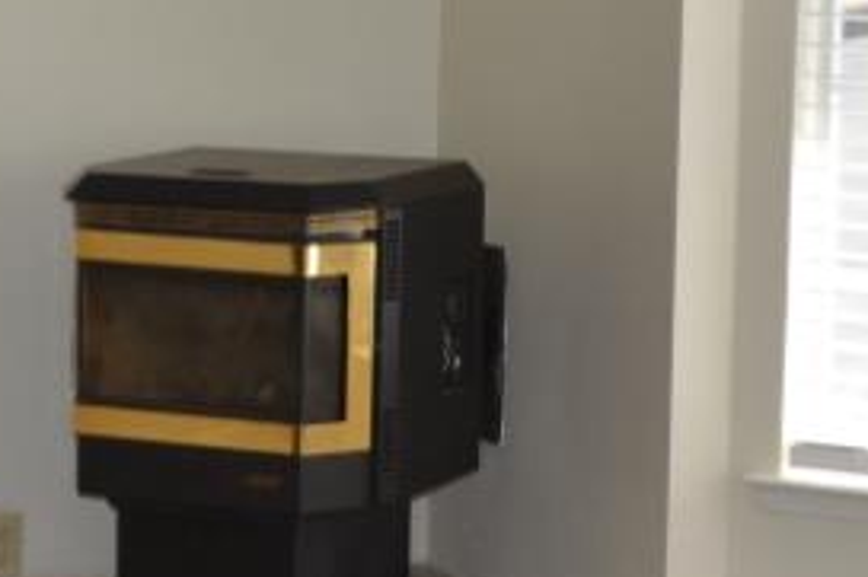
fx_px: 3590
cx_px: 456
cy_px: 225
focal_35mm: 149
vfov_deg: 9.2
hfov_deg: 13.8
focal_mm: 18
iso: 100
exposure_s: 1/160
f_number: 4
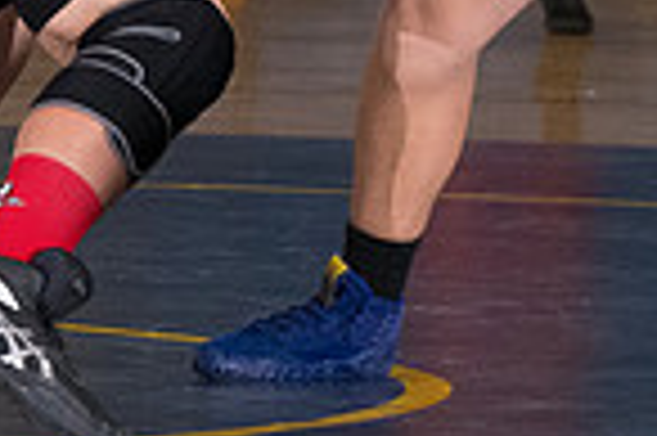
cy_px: -396
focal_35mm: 689
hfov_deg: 3.0
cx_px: 351
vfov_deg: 2.0
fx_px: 12560
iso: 2000
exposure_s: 1/250
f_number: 5.6
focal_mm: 116
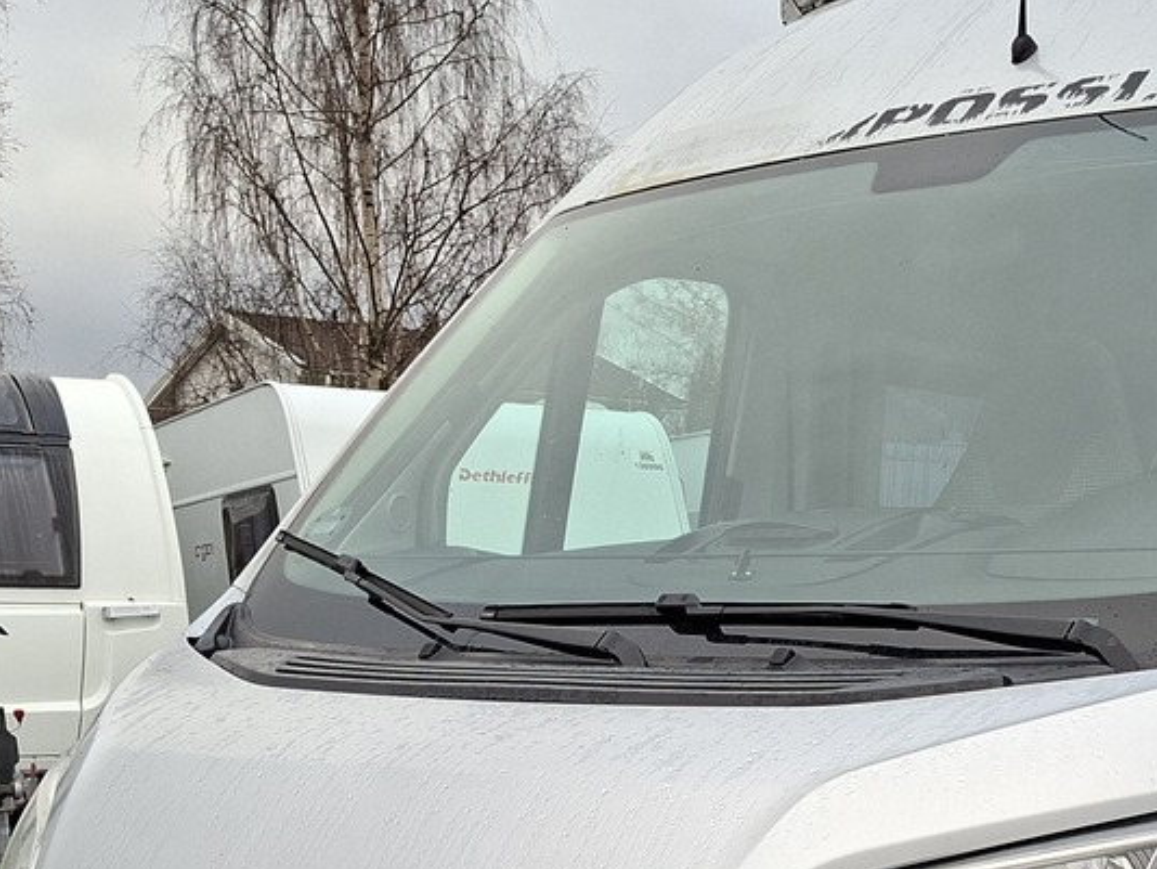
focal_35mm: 62
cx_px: 986
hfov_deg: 30.2
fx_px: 2073
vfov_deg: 22.3
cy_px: 960
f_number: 1.8
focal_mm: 5.54
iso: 50
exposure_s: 1/158
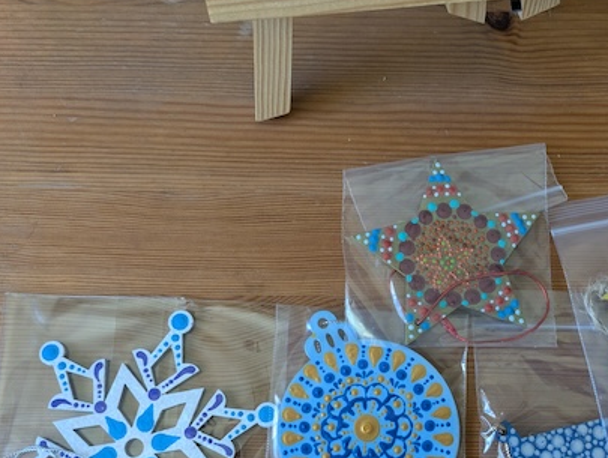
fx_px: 651
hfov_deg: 49.4
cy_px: 319
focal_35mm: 37
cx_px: 396
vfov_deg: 38.2
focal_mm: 5.43
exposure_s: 1/100
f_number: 1.89
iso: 428
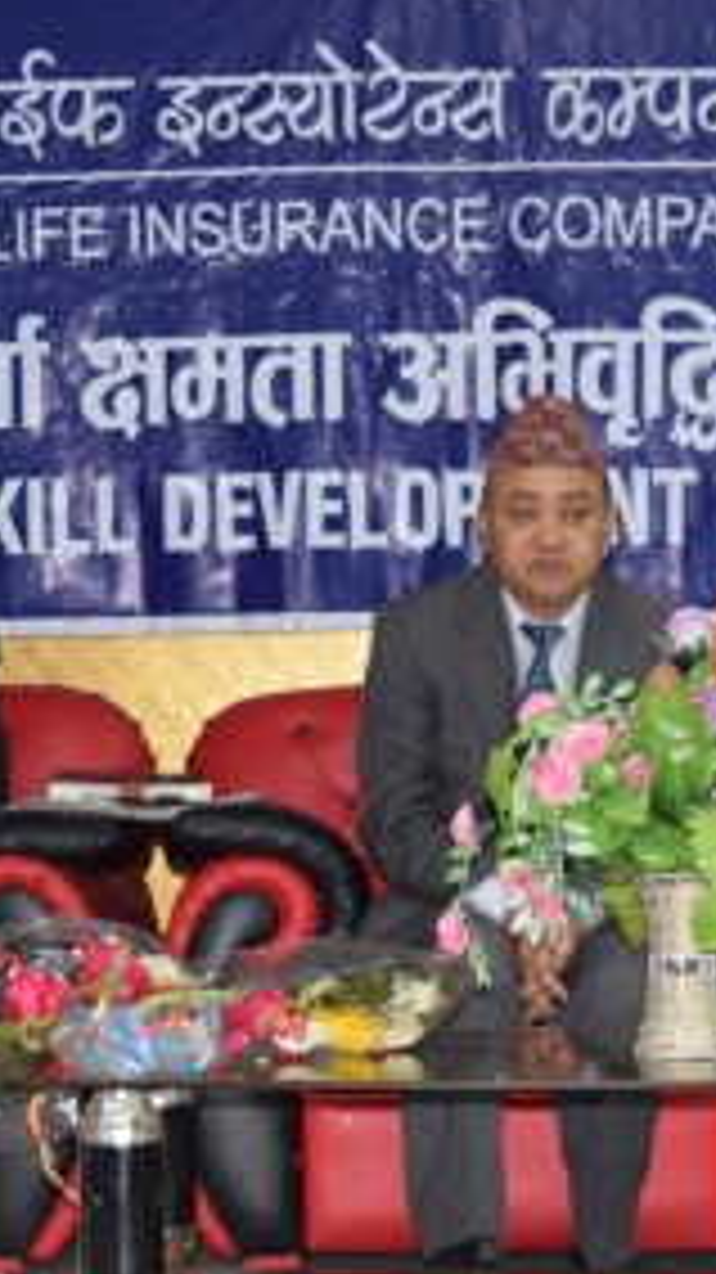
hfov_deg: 12.6
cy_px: 738
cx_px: 351
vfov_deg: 22.2
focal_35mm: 96
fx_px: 3243
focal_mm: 24
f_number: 4.5
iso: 800
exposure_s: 1/80
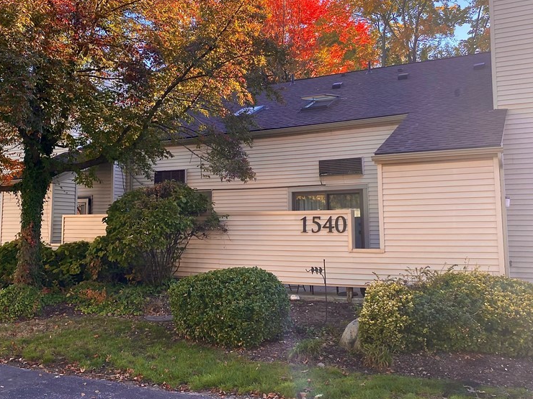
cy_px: 178
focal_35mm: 36
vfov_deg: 39.6
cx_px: 227
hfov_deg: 51.2
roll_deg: -0.9
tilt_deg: +6.8
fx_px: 554
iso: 32
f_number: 1.8
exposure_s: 1/268
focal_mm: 4.25
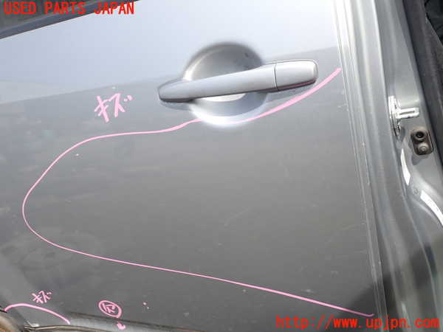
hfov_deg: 60.0
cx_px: 222
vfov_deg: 46.8
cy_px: 166
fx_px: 384
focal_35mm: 30
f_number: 3.2
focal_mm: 5.4
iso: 100
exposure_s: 1/500
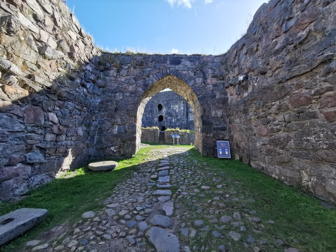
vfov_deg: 78.1
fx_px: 155
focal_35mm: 16
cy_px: 126
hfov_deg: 94.5
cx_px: 168
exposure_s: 1/404
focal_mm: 2.35
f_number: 2.2
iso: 50
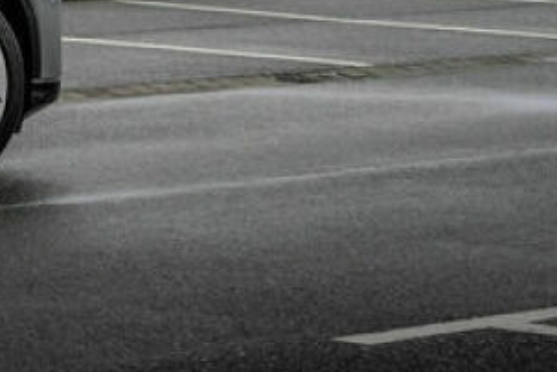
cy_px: -173
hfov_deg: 9.9
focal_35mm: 198
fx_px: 3063
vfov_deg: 6.8
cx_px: -417
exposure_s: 1/40
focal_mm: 50
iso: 320
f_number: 4.5
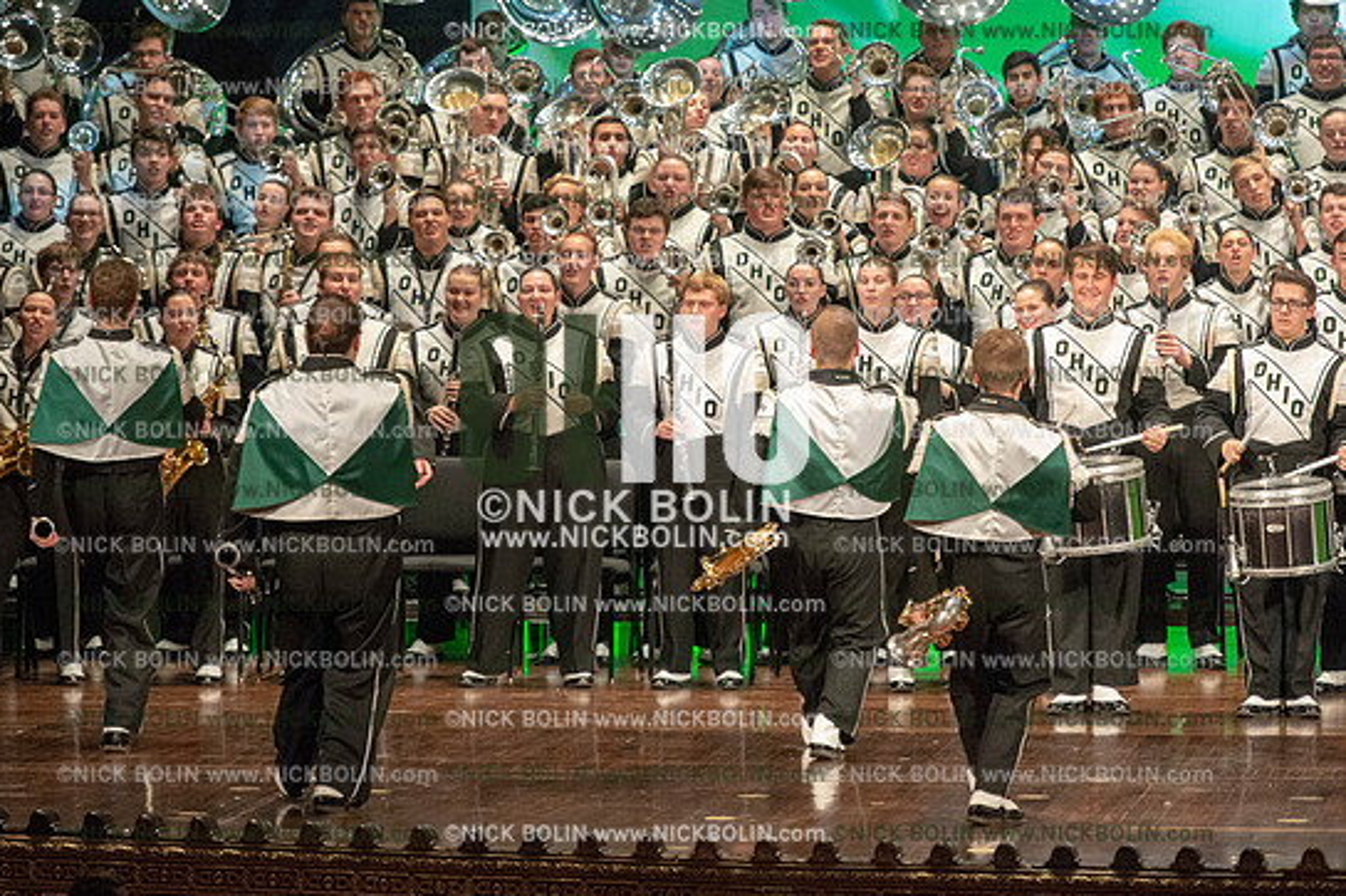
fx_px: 8370
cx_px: 633
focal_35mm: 224
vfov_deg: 6.1
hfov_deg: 9.2
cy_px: 431
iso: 8000
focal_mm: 210
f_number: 5.6
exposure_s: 1/320
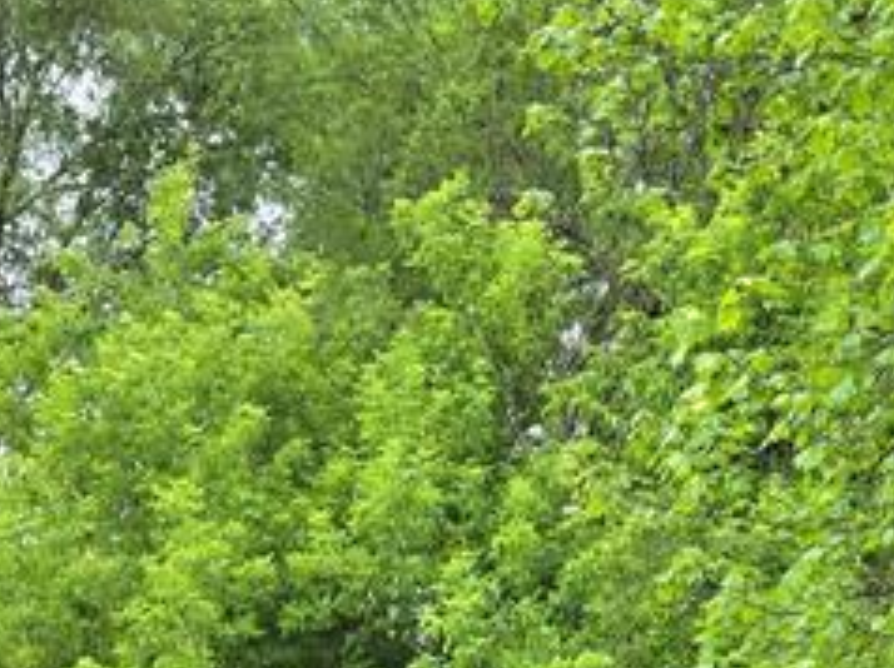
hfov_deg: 19.9
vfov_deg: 12.7
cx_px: 421
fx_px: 2554
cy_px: 1415
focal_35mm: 99
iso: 25
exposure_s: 1/476
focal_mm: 5.4
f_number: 1.8
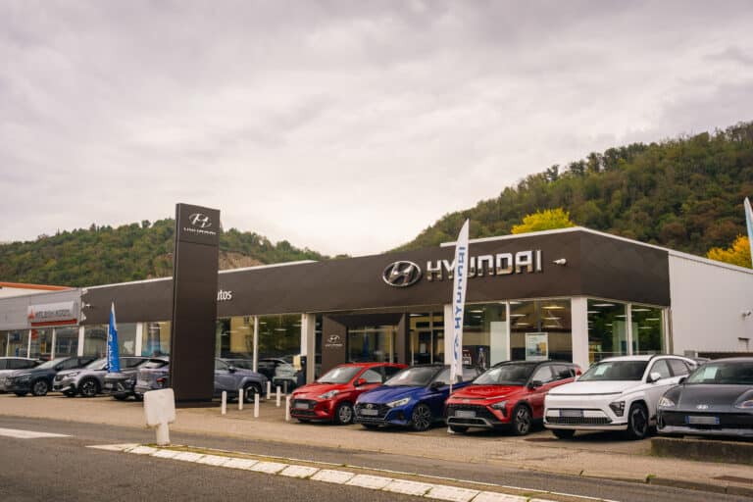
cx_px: 376
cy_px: 251
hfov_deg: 48.5
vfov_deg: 33.4
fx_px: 837
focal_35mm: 40
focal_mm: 40
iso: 200
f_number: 8
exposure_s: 1/20
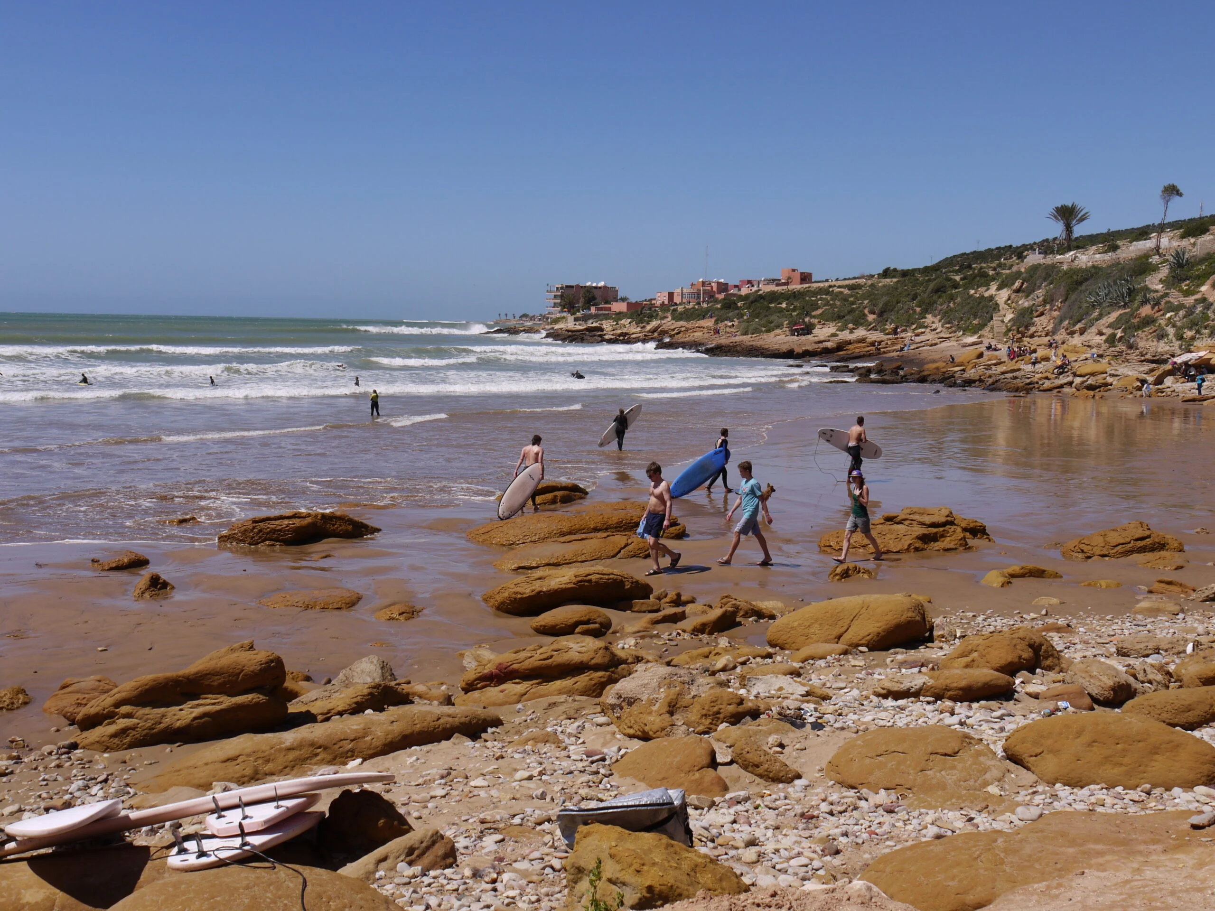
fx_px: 1334
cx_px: 608
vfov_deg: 37.7
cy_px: 456
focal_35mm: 38
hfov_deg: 49.0
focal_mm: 19
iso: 100
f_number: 9
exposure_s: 1/400
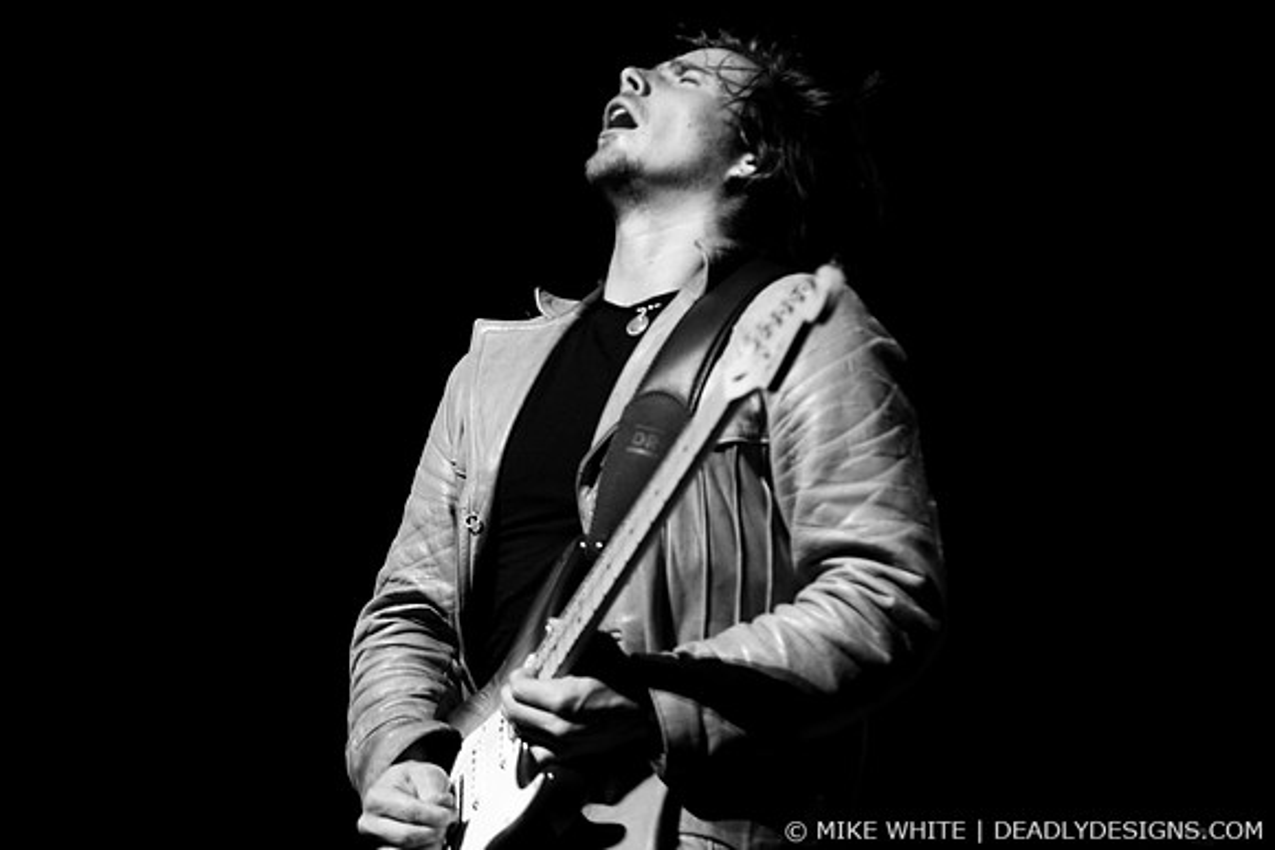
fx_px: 7705
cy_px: 425
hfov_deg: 9.5
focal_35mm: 218
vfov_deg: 6.3
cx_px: 638
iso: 800
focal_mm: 145
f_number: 3.2
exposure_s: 1/320
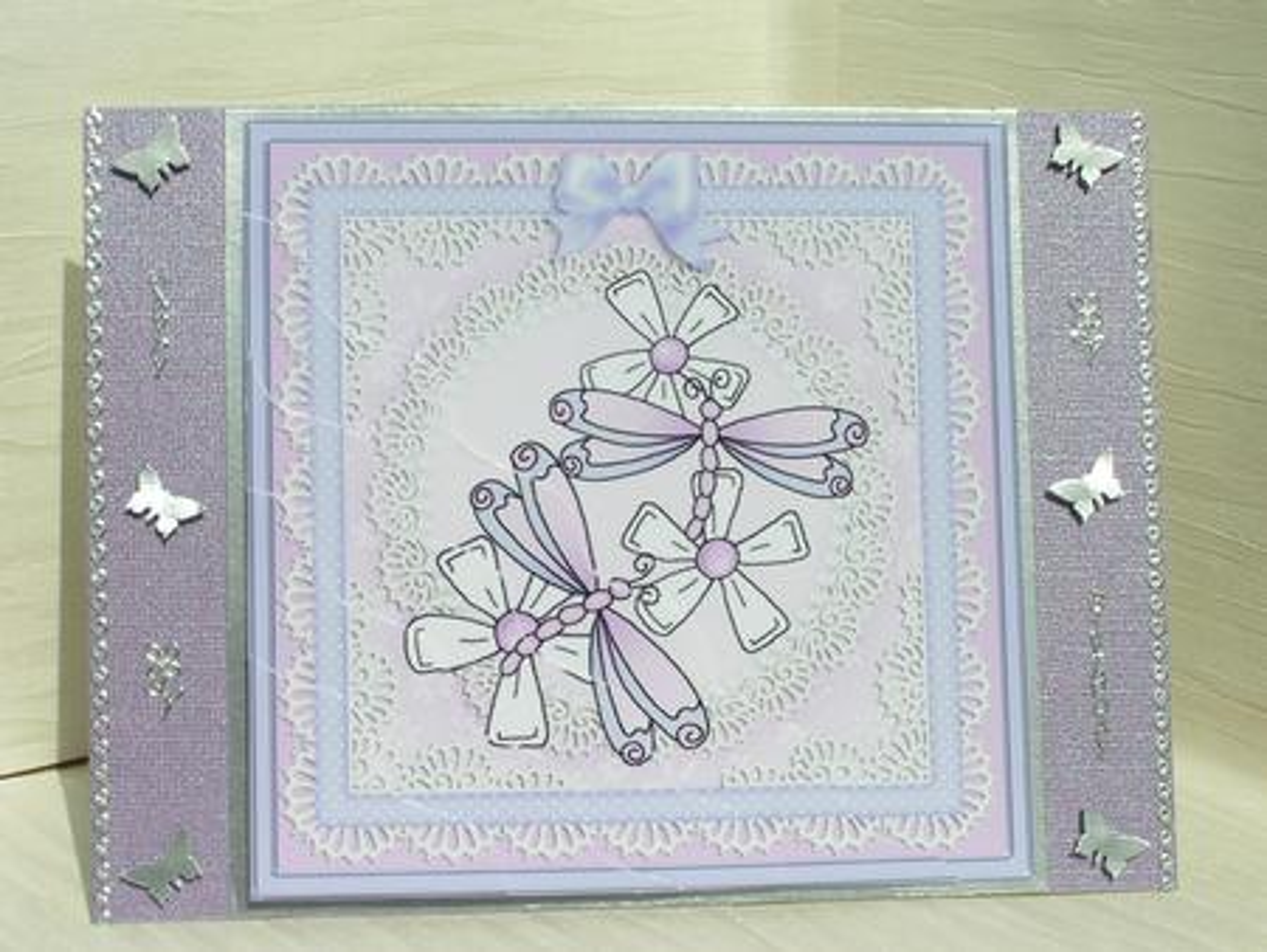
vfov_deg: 23.3
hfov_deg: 30.7
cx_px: 634
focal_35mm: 63
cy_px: 476
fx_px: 2307
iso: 50
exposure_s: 1/1000
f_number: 8
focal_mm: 9.7
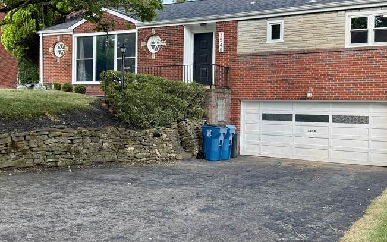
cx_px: 190
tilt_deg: -0.4
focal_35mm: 40
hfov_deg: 49.3
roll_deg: -1.5
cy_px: 100
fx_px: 422
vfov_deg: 31.9
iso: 100
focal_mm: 6.76
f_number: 1.78
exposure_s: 1/796
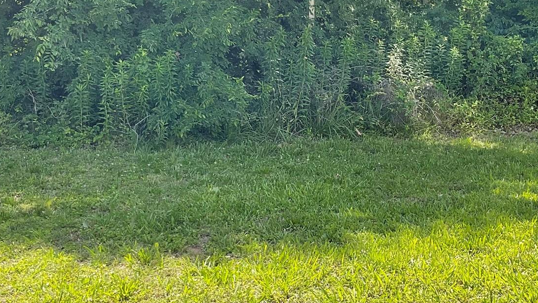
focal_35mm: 59
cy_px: 116
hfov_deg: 35.4
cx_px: 300
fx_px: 842
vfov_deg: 20.3
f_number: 1.8
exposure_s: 1/425
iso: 16
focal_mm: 3
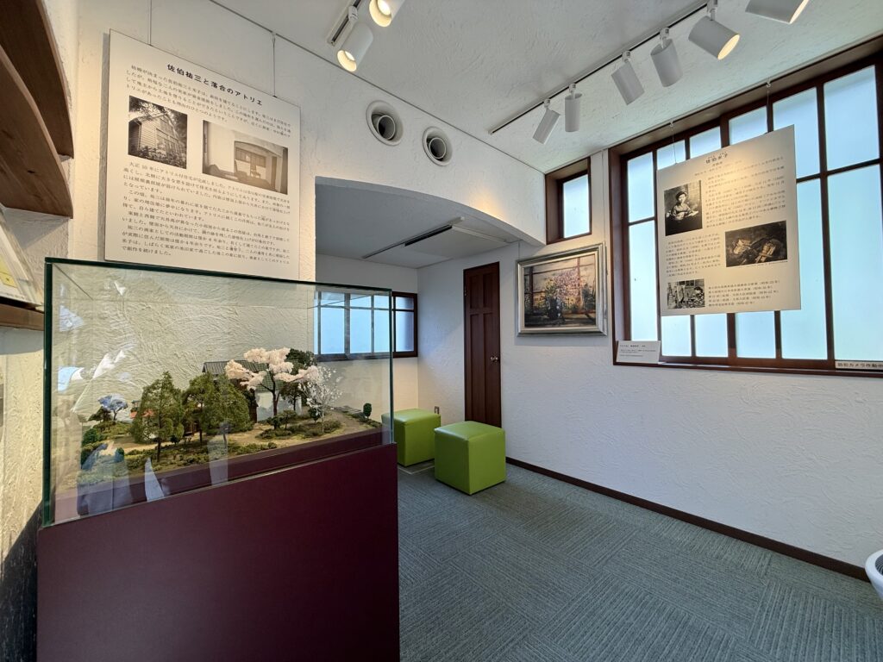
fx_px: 357
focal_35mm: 14
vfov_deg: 85.7
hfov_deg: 102.1
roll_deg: +0.1
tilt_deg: +0.5
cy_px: 331
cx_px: 442
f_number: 2.2
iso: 80
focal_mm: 2.22
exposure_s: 1/100
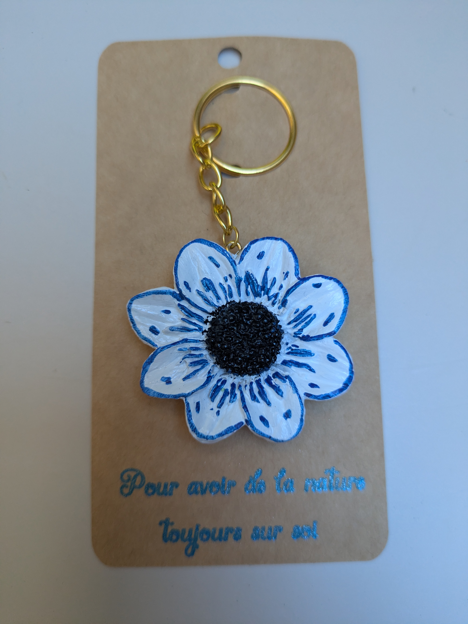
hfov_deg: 54.9
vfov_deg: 69.4
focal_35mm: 25
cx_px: 234
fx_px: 450
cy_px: 312
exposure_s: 1/100
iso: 306
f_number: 1.89
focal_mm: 5.43
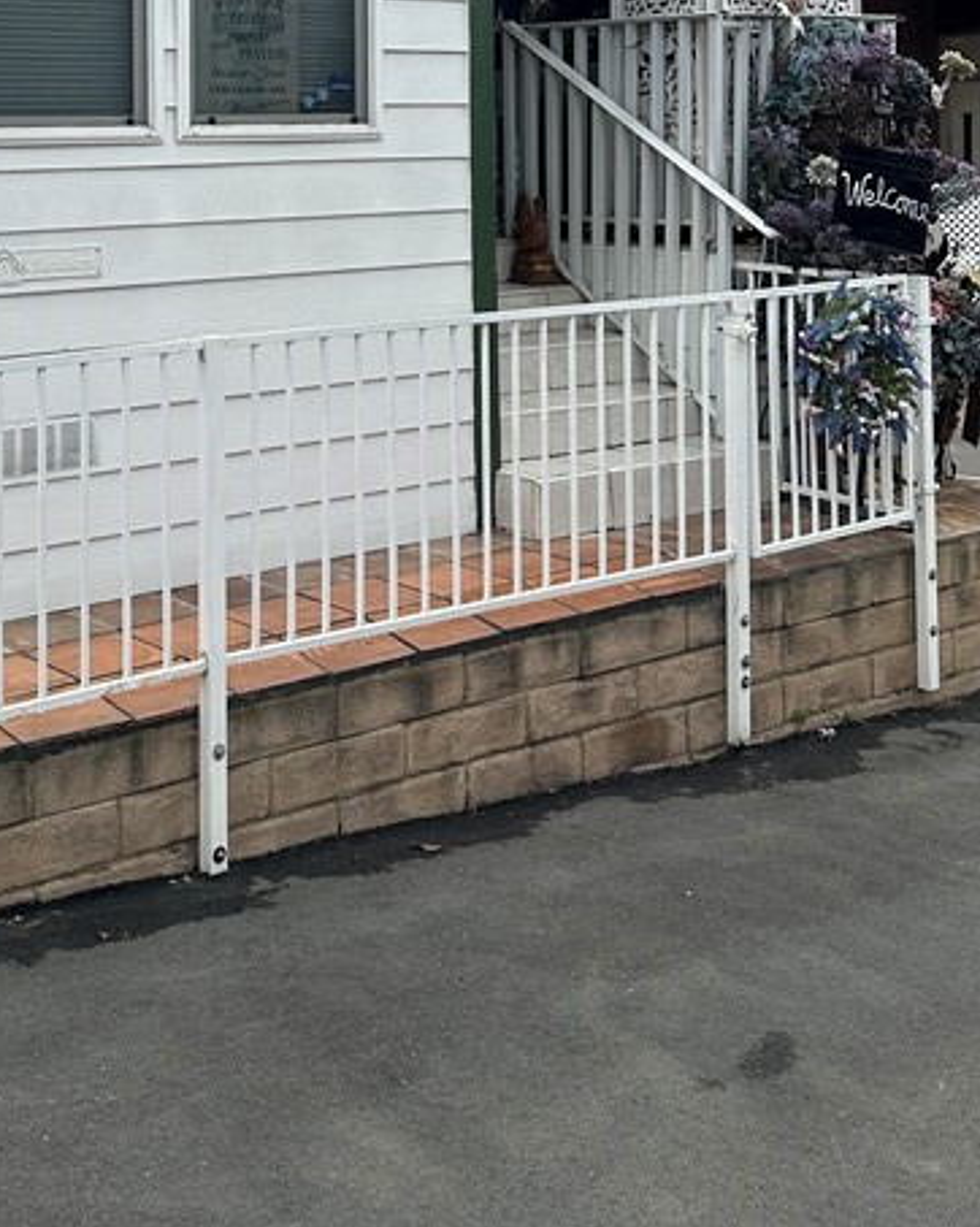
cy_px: 81
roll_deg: -0.2
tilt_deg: +0.9
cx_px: 290
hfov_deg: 28.3
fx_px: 1923
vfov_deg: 33.2
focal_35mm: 53
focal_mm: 6.86
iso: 80
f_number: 1.78
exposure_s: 1/6211
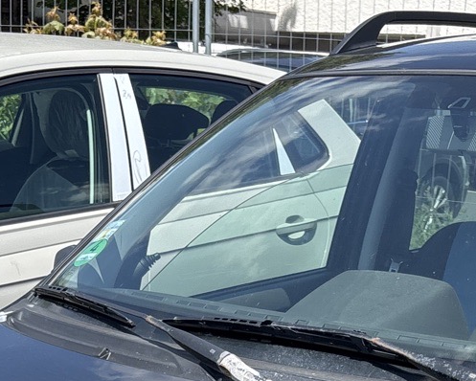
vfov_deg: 14.5
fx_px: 1381
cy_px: 597
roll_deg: -3.1
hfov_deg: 19.5
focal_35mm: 98
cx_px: 299
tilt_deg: -20.5
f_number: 1.6
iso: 50
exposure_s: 1/1590
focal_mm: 5.96
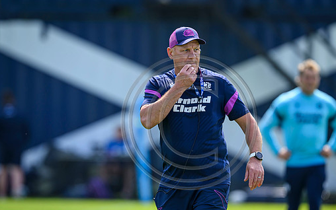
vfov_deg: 2.5
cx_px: 197
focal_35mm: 534
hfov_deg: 3.9
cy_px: 106
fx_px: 4892
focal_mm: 400
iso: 320
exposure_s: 1/1600
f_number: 3.5
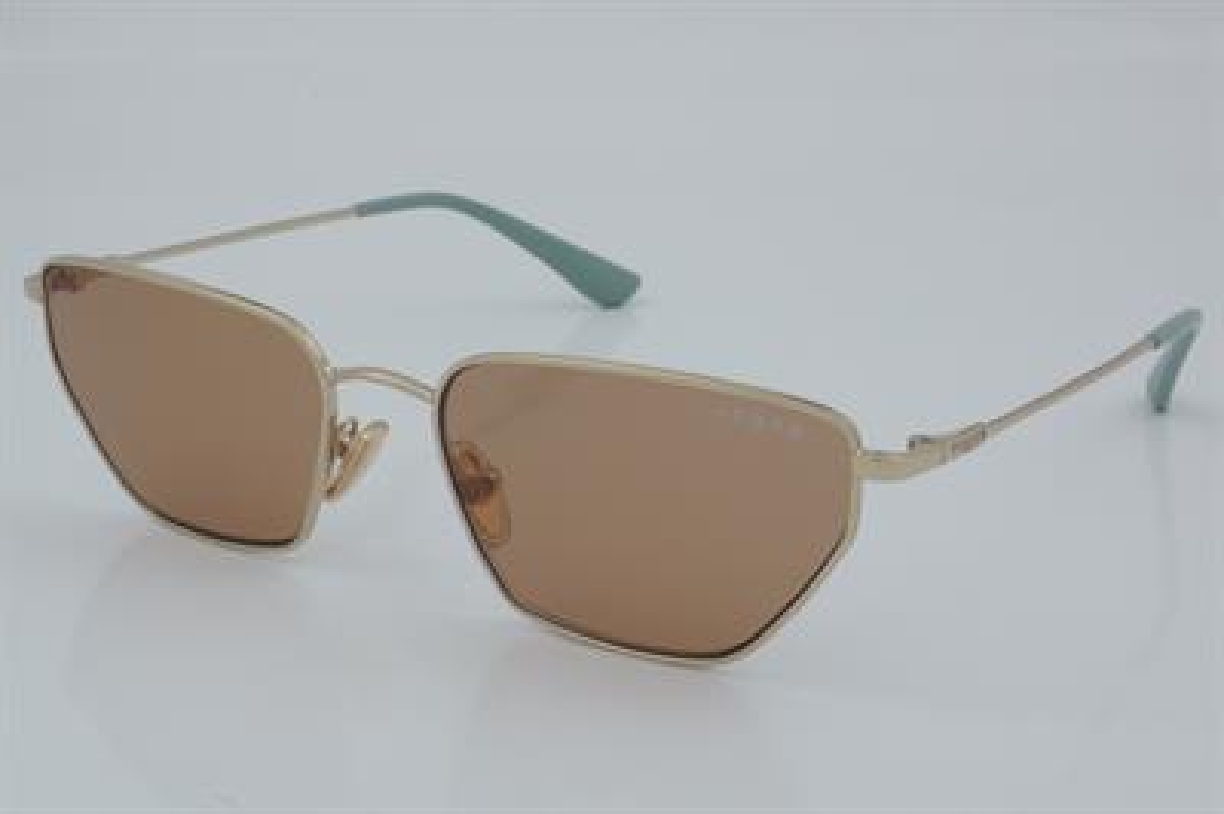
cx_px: 612
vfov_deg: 18.2
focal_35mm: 75
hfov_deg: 27.0
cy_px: 407
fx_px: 2548
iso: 100
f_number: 32
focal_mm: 50
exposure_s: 1/4
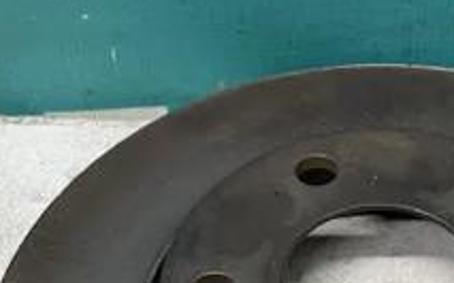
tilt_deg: -51.3
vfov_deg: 15.4
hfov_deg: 24.6
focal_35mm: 83
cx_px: 360
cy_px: 296
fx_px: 1027
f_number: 1.6
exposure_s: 1/100
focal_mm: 4.2
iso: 125
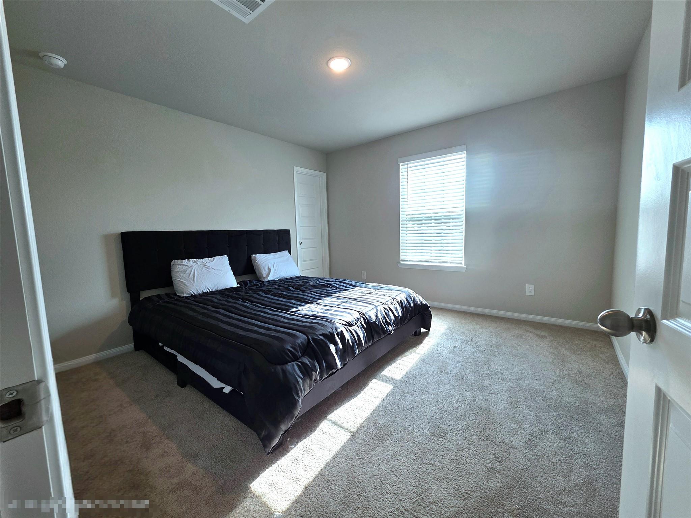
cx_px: 346
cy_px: 259
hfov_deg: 106.2
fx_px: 260
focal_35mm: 13
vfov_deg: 89.9
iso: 80
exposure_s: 1/120
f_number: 1.9
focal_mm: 2.2
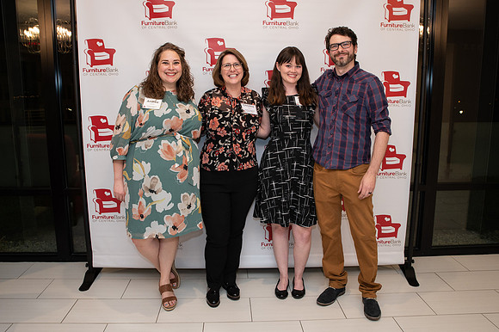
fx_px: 388
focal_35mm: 28
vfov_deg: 46.4
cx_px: 241
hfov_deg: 65.5
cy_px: 160
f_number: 4.5
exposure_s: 1/100
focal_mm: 24
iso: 1250
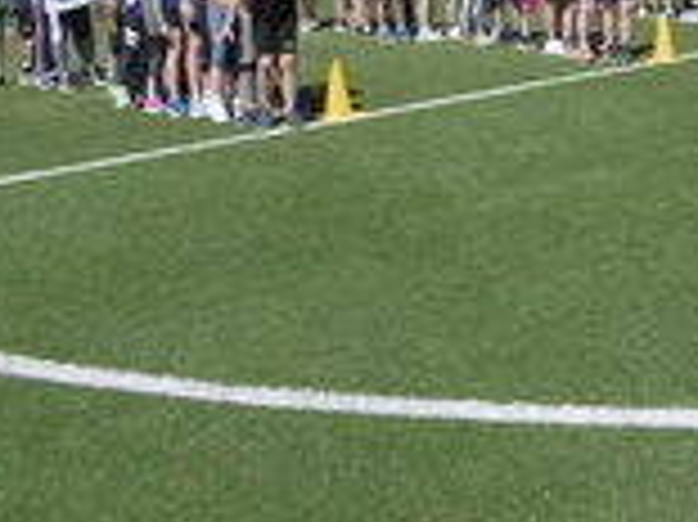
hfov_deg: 27.9
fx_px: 1249
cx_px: 802
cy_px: 117
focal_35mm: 62
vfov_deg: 23.3
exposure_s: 1/320
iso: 100
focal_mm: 4.3
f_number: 7.8
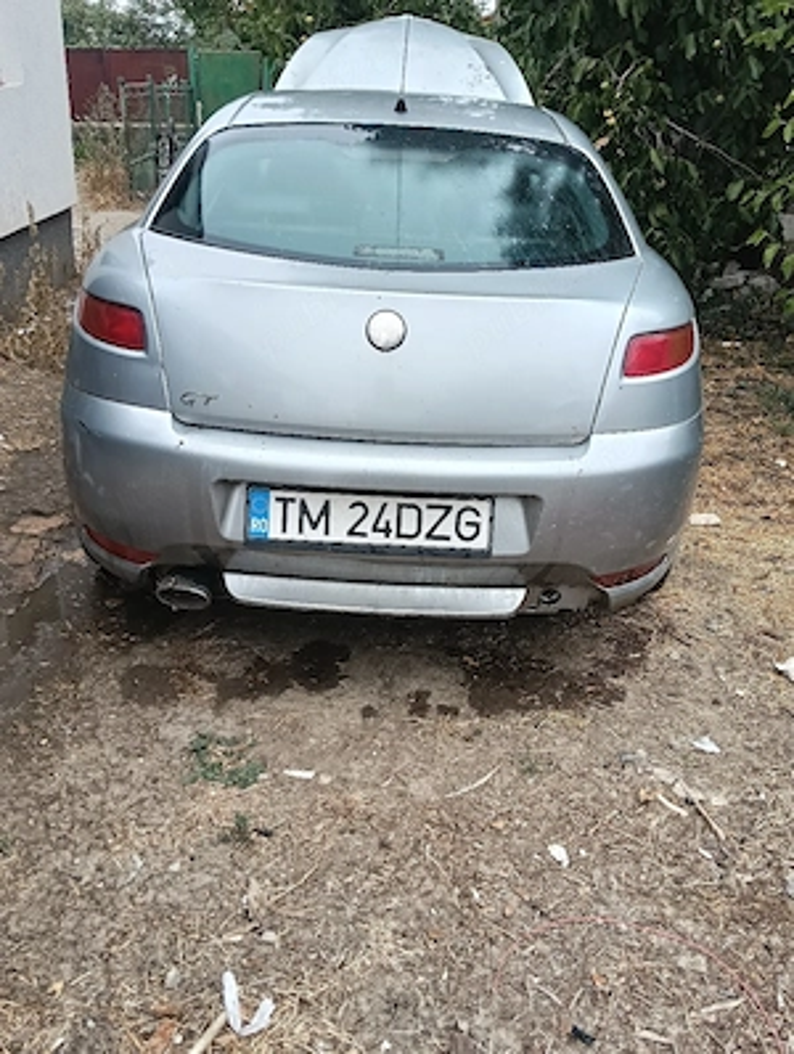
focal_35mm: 31
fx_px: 945
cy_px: 527
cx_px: 397
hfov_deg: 45.6
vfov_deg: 58.3
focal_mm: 3.98
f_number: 1.8
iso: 50
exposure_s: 1/189
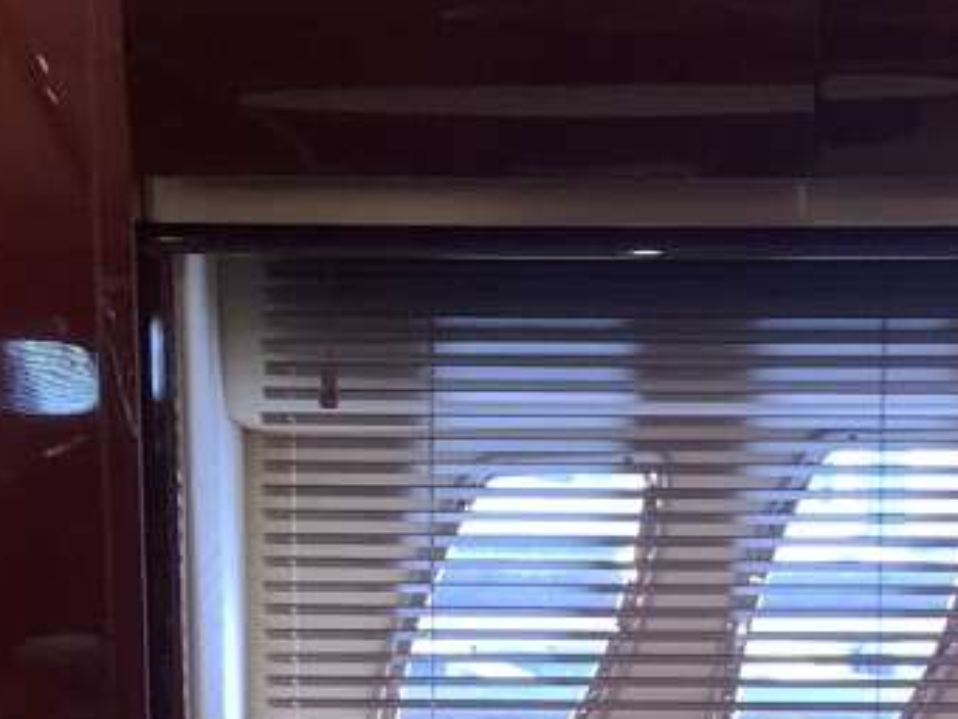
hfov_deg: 17.9
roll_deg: -0.9
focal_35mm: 110
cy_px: 883
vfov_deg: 13.1
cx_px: 566
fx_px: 3044
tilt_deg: -12.0
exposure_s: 1/30
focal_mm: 4.25
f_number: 1.8
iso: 800
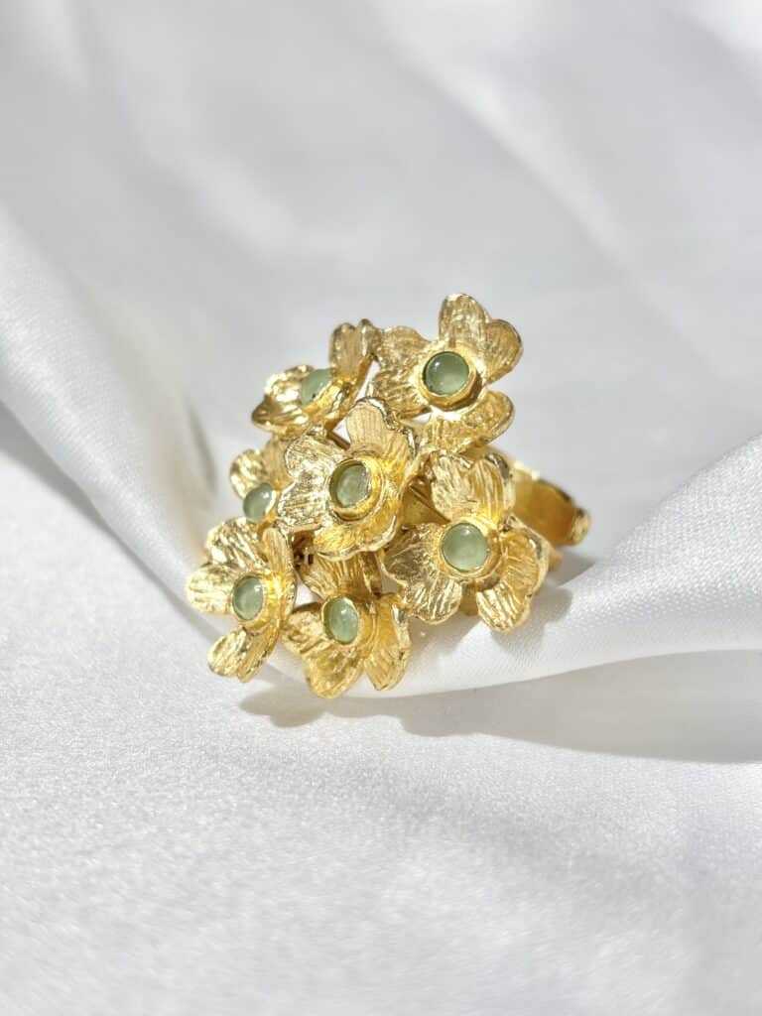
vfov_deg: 36.8
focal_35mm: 52
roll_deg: +7.6
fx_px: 1526
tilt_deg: -32.1
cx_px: 381
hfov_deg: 28.0
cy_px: 508
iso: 32
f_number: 1.6
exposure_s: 1/330
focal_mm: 5.96
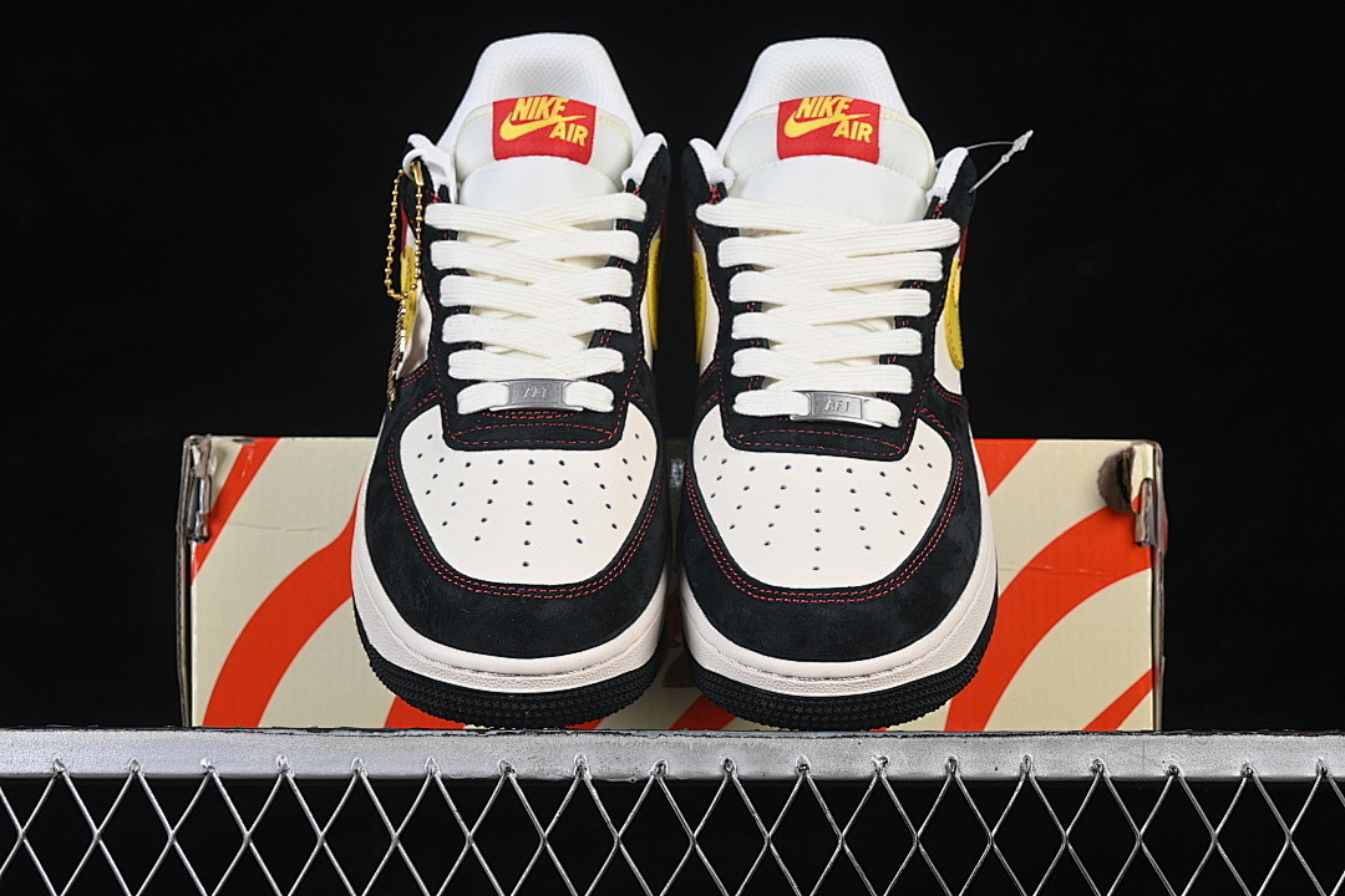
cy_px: 448
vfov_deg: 18.2
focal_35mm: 75
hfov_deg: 27.0
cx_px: 672
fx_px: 2802
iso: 160
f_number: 8
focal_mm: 50
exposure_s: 1/80
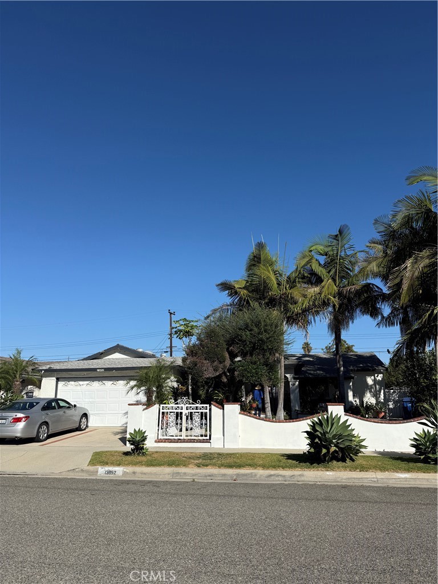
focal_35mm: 24
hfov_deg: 56.8
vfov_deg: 71.6
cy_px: 292
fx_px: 405
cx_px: 219
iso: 80
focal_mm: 6.76
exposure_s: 1/6711
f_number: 1.78
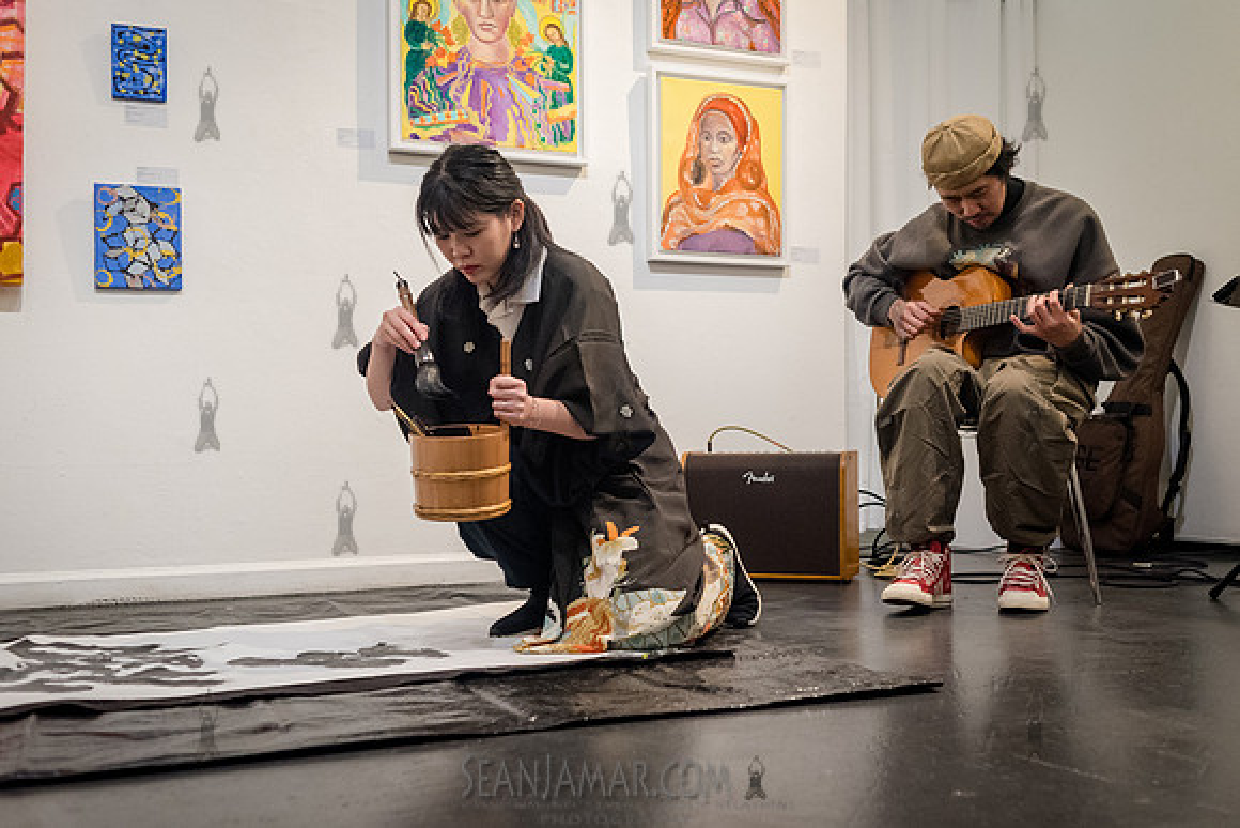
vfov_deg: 34.5
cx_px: 657
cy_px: 417
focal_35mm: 39
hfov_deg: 49.9
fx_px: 1333
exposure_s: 1/400
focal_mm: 35
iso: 5000
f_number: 3.5
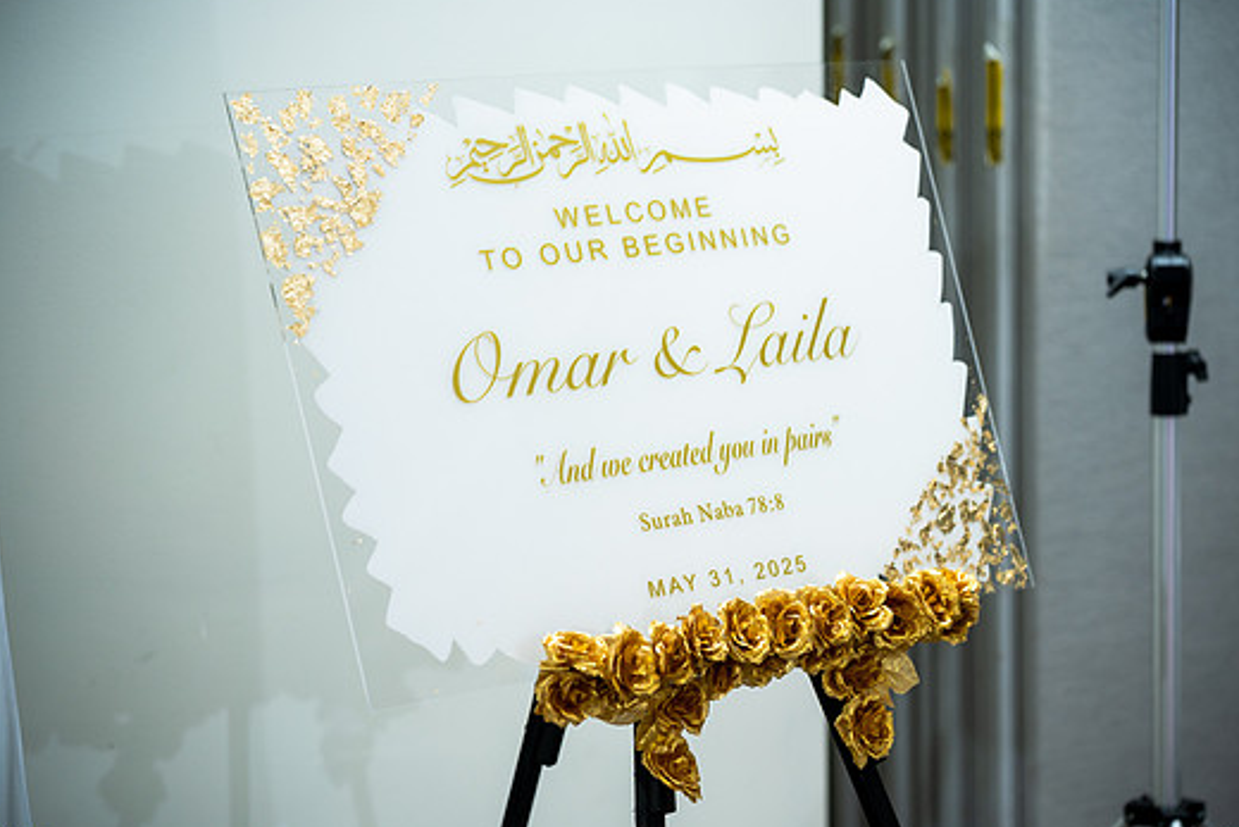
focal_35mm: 97
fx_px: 3339
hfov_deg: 21.0
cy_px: 425
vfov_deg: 14.1
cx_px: 653
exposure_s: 1/200
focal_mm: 87
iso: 640
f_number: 2
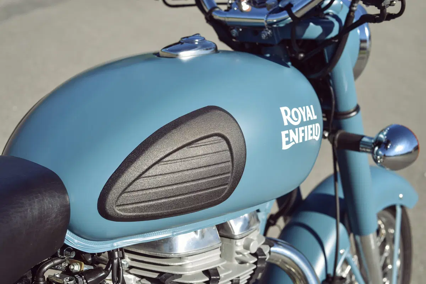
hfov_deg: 39.6
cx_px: 213
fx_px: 592
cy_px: 142
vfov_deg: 27.0
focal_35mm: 50
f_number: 7.1
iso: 100
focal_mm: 50
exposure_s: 1/400
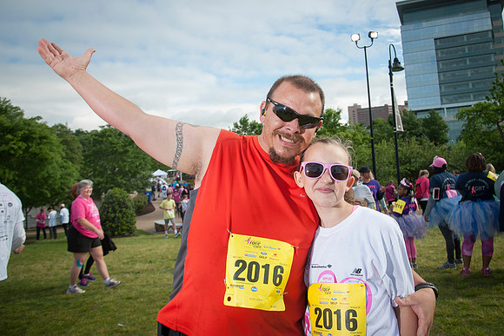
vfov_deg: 46.4
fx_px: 391
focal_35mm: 28
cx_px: 279
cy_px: 141
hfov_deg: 65.4
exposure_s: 1/250
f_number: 6.3
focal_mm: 24
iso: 100
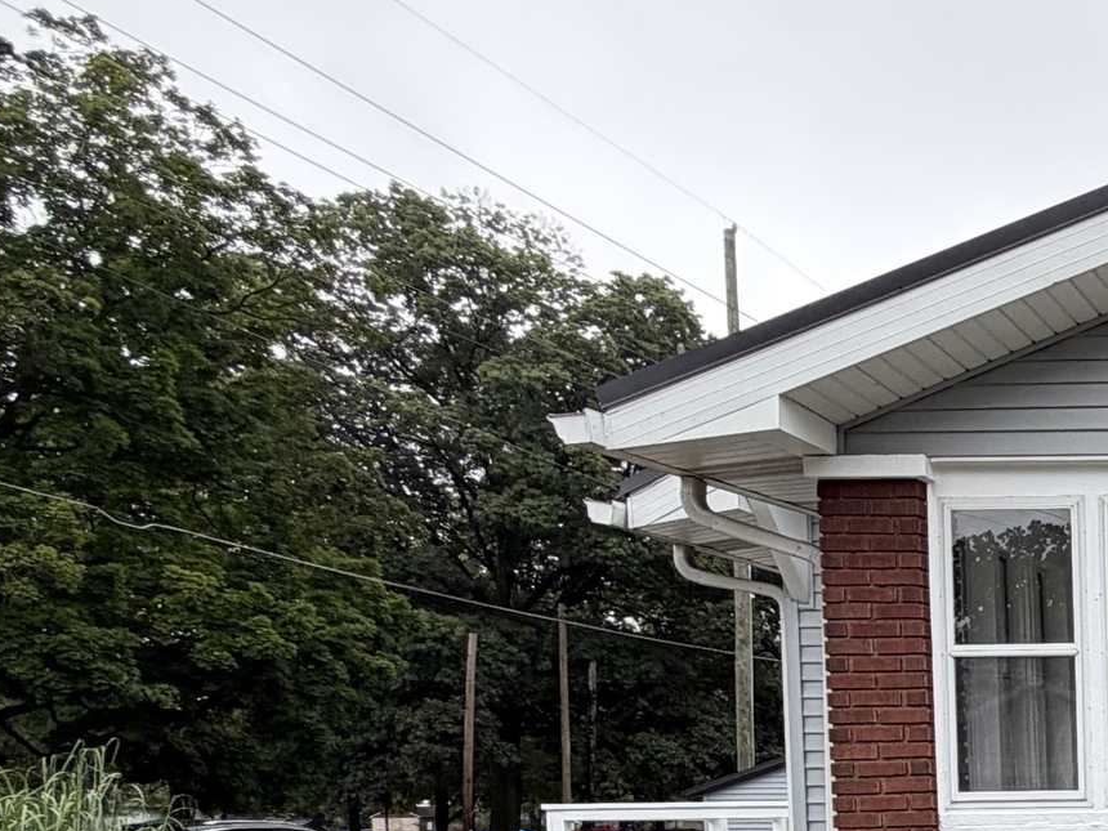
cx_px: 1592
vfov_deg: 27.0
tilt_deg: -2.7
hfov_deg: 28.0
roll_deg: +1.2
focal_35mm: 50
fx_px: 1600
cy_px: 886
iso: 40
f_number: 2.2
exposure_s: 1/247
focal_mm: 2.22
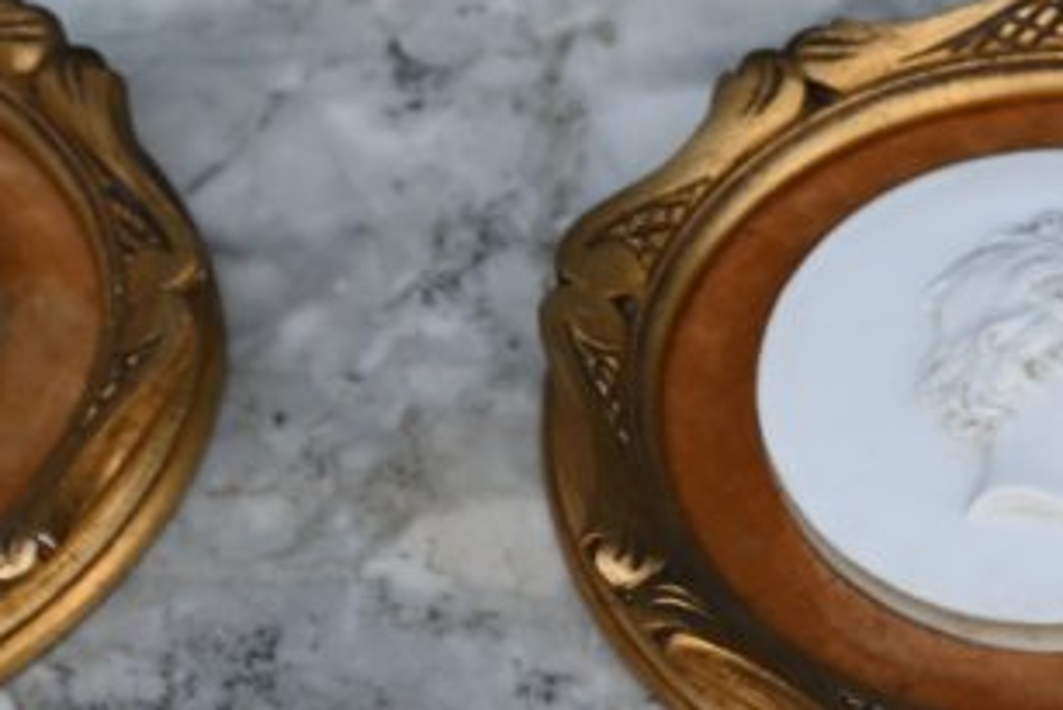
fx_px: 3632
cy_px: 1157
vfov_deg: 10.7
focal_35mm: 123
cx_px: 1108
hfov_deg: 16.3
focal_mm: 21
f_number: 5.6
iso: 180
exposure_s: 1/250
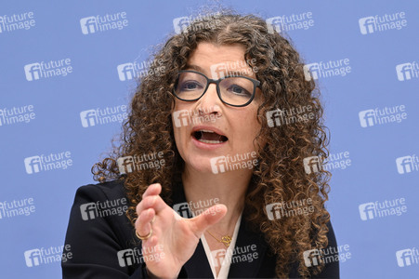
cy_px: 140
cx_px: 210
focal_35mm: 150
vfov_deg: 9.1
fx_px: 1745
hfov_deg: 13.7
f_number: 5.6
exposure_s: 1/500
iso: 4000
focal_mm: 150
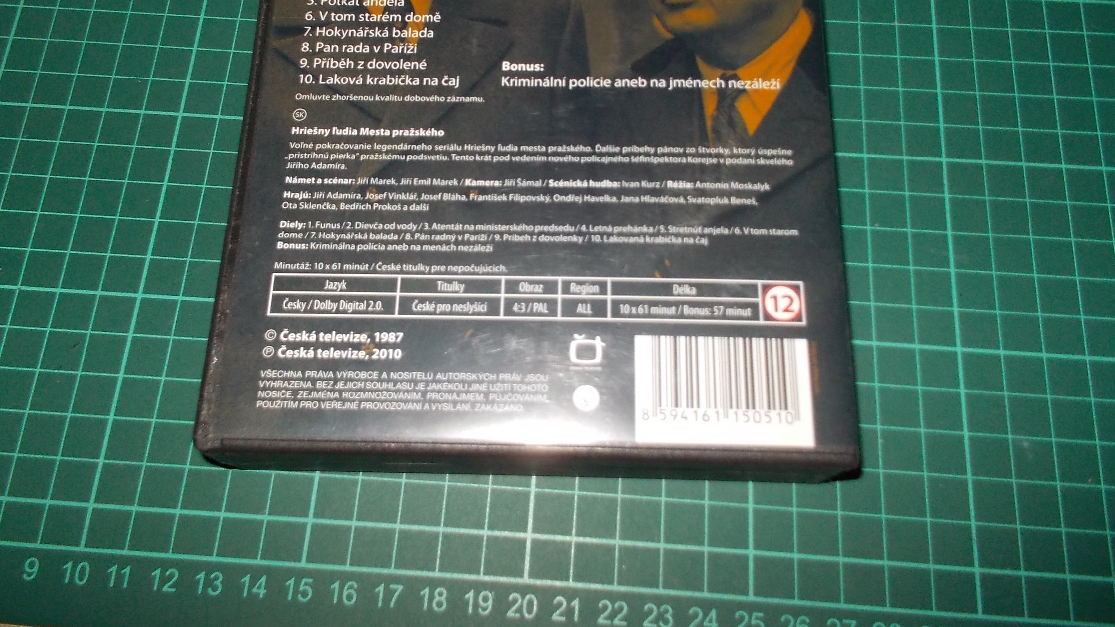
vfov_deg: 36.3
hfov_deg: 61.0
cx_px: 552
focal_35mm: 32
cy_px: 210
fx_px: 946
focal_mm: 4.1
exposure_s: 1/30
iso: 200
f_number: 3.3
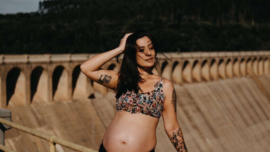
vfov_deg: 15.3
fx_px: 566
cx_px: 135
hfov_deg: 26.9
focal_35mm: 79
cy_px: 89
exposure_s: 1/8000
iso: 160
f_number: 2.8
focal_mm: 50
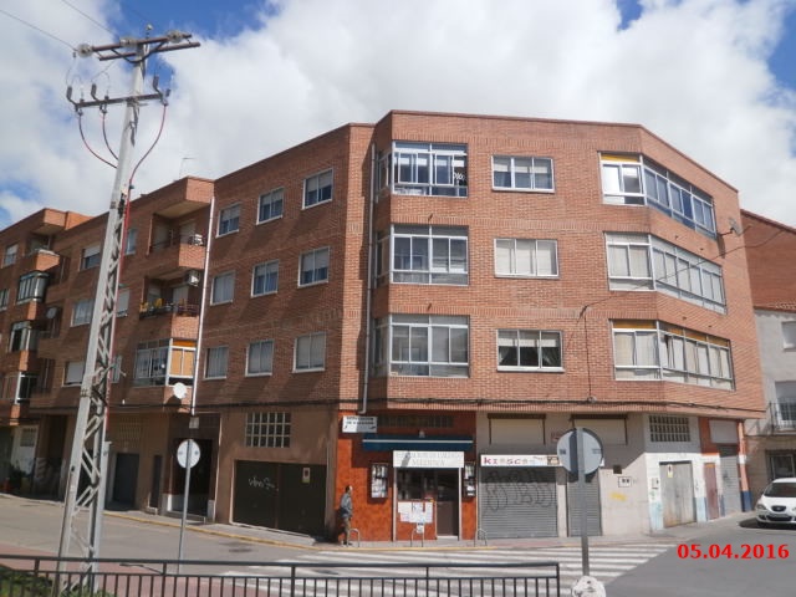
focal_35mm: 26
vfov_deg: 53.1
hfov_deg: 67.3
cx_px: 398
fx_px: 598
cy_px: 298
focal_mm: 4.7
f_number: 8
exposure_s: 1/320
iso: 100
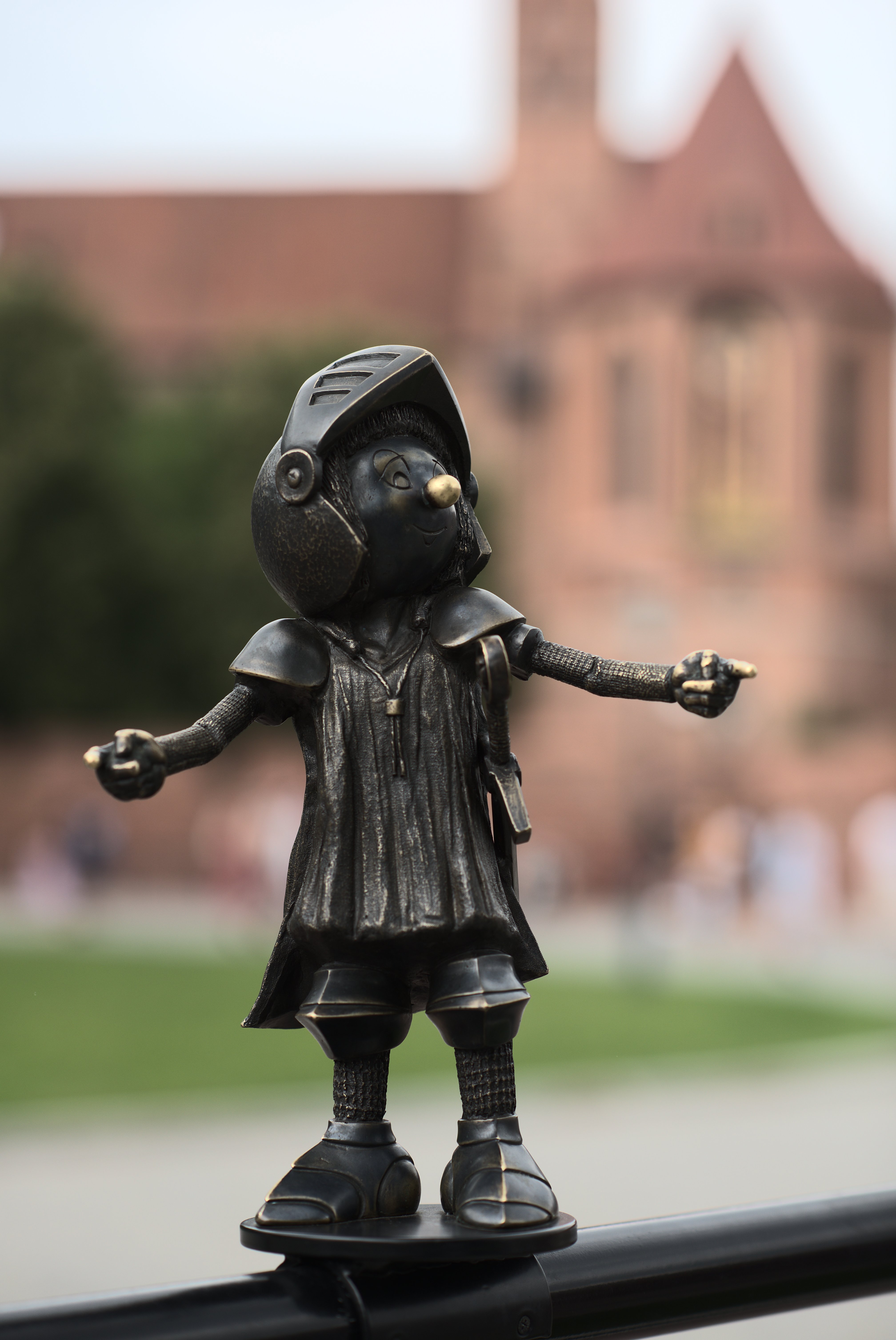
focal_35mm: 85
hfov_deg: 16.1
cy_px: 670
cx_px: 448
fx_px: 3167
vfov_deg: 23.9
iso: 100
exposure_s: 1/1000
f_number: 2.8
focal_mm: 85
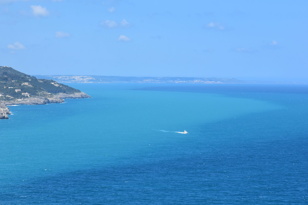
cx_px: 154
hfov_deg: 14.9
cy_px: 102
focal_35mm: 138
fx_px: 1181
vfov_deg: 9.9
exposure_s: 1/500
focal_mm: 92
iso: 250
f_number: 11
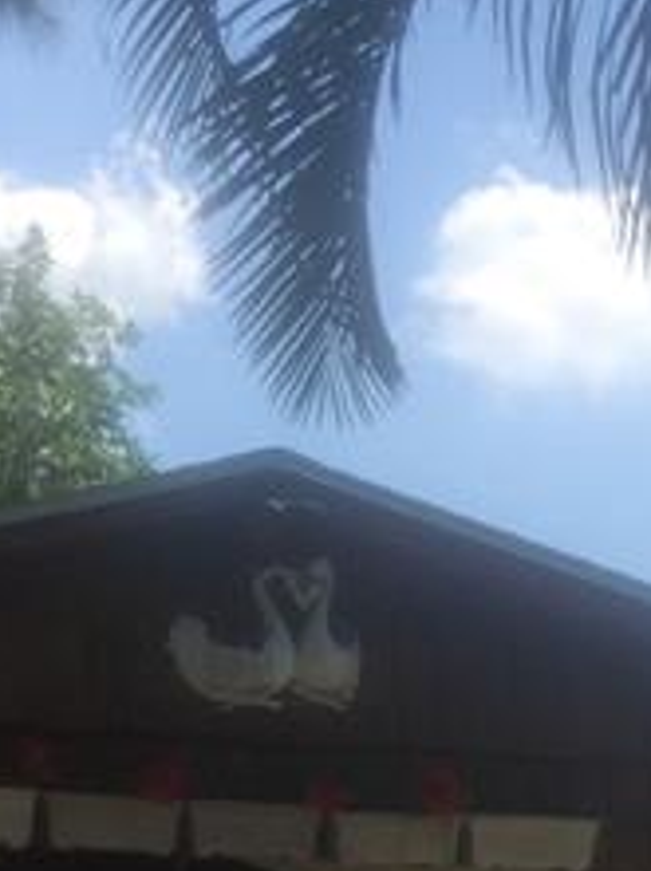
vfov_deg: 17.5
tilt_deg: -5.1
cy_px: 1305
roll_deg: -0.2
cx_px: 296
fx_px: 2540
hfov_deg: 14.6
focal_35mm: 101
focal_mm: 4.15
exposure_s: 1/1522
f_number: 2.2
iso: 32
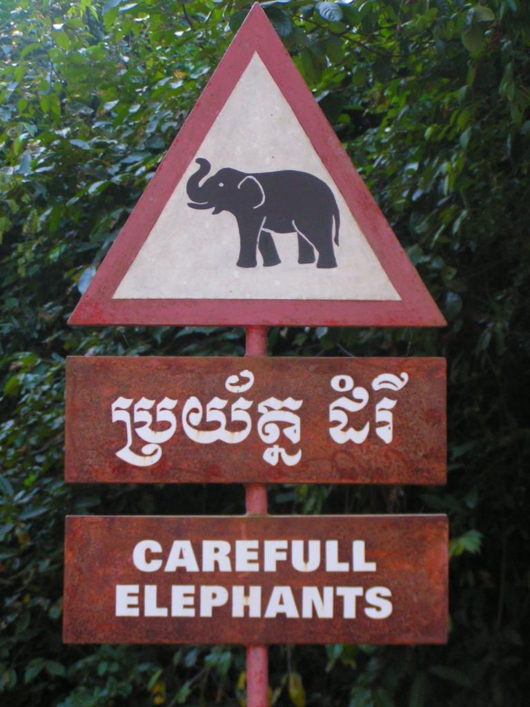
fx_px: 2123
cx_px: 265
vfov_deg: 18.9
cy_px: 354
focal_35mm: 104
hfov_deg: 14.2
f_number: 3.5
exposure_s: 1/125
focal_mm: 15.9
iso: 160
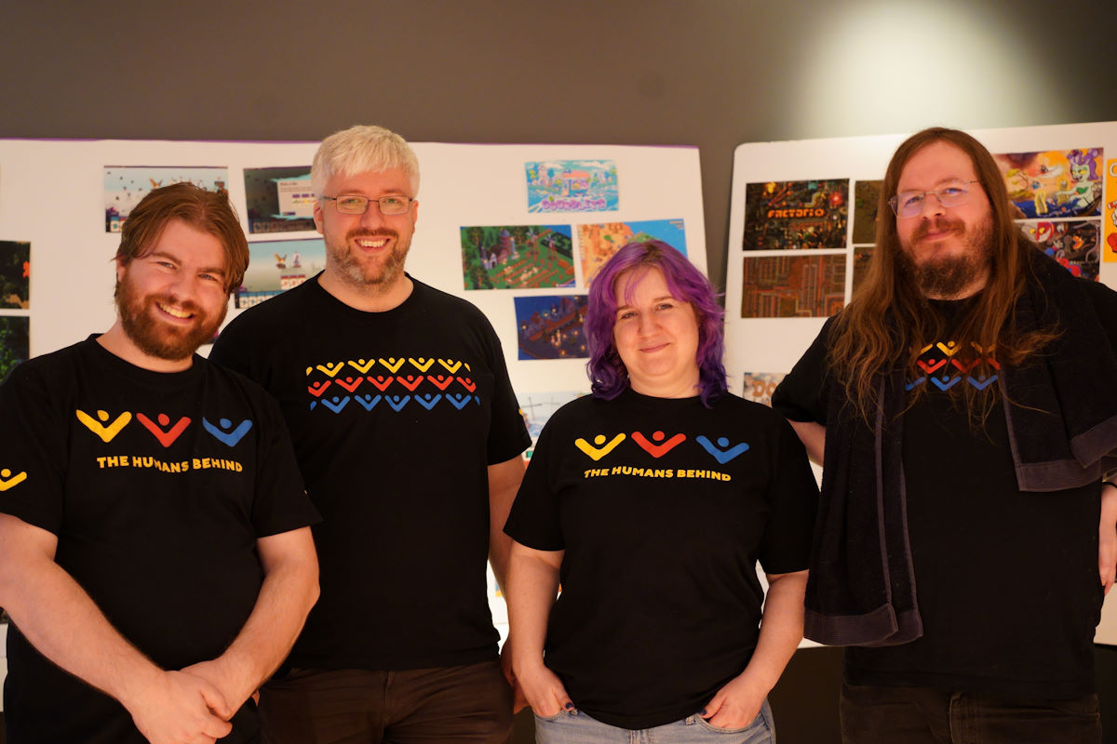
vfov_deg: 24.6
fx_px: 1706
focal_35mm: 55
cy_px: 372
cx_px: 558
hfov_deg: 36.2
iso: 4000
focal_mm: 55
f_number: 3.5
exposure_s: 1/60
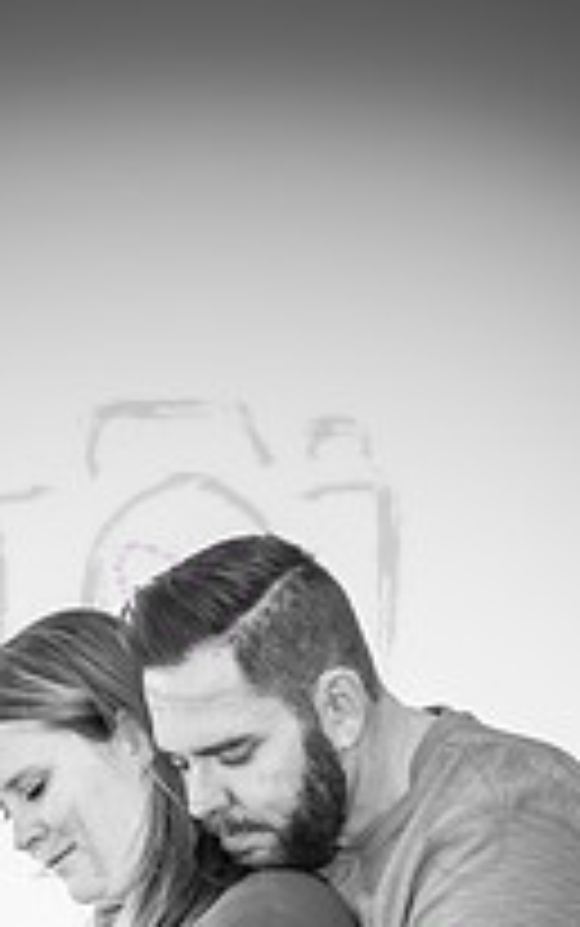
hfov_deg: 8.9
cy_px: 999
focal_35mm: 147
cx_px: 202
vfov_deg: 13.9
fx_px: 3713
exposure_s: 1/640
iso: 640
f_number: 4.5
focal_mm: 66
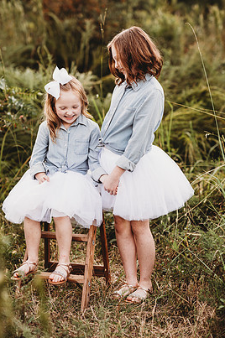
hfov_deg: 14.4
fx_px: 892
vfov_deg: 21.5
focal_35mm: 95
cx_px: 102
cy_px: 155
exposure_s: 1/200
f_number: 2.2
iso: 125
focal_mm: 85
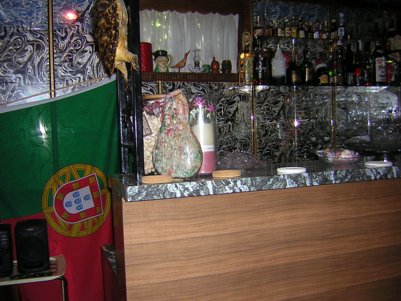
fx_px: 417
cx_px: 200
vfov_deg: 39.7
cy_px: 150
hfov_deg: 51.4
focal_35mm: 36
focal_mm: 4.7
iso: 50
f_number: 2.6
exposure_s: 1/60.1
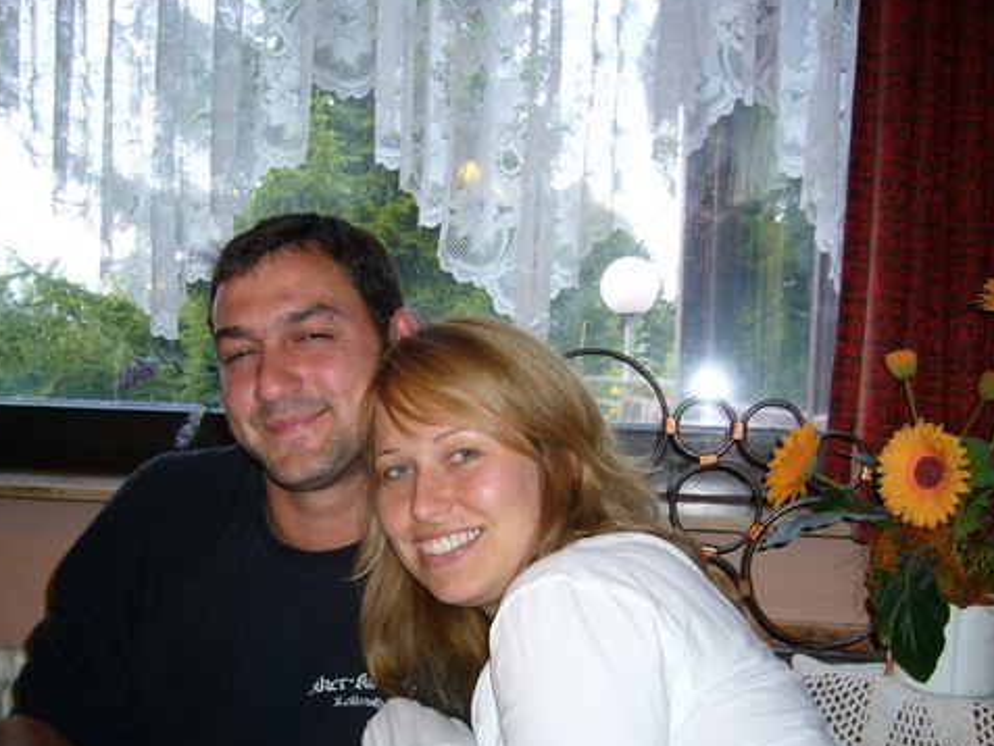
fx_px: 1264
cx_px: 458
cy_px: 458
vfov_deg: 32.8
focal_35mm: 44
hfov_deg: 42.9
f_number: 2.8
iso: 100
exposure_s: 1/30
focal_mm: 5.8
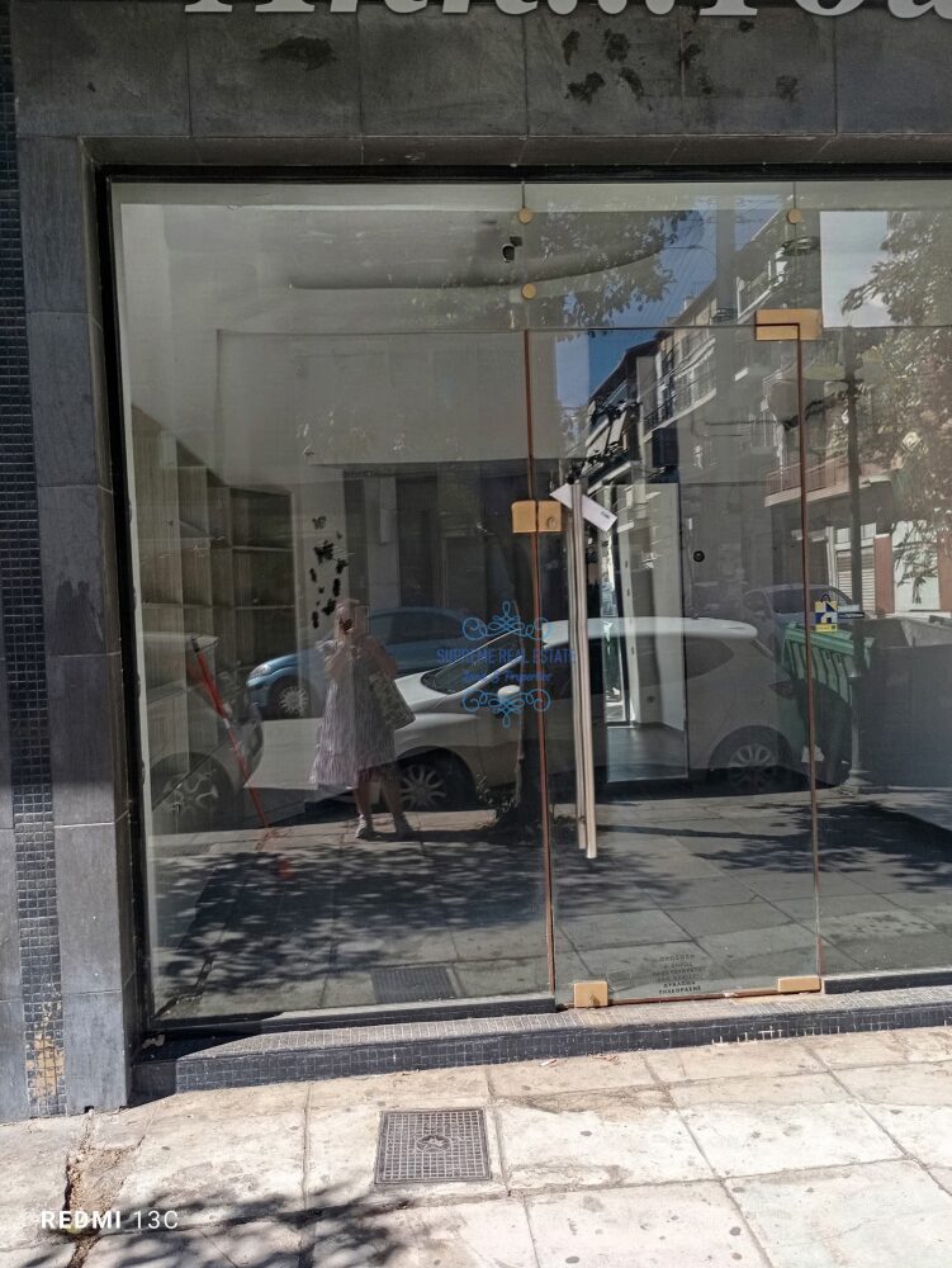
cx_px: 476
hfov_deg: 49.8
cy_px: 634
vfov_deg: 63.4
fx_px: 1026
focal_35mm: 28
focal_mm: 4.27
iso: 100
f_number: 1.8
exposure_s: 1/201
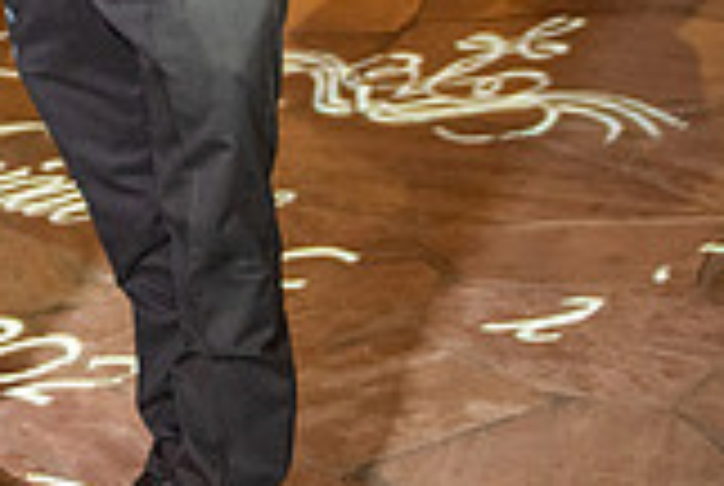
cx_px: -148
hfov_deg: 17.0
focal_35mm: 115
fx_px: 2317
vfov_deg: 11.4
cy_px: -259
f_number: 2.8
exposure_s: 1/125
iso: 1250
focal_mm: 32
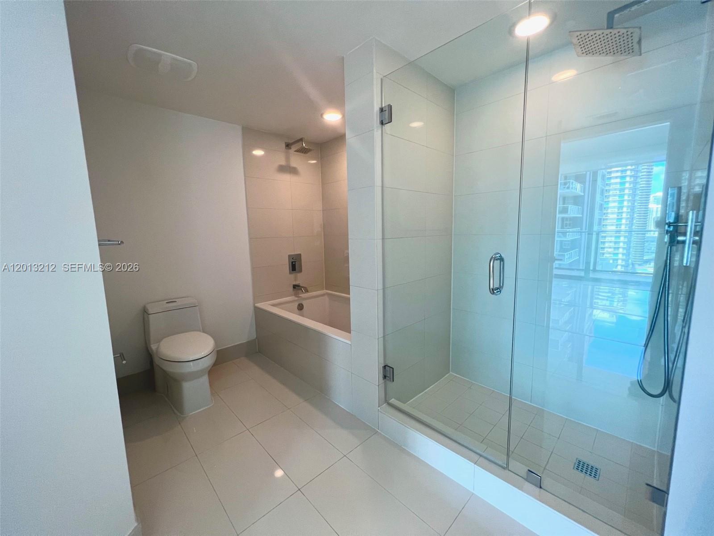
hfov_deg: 106.2
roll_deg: +1.2
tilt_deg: -7.9
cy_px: 268
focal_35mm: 13
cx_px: 357
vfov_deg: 89.9
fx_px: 268
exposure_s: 1/120
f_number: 1.8
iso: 160
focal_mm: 1.57
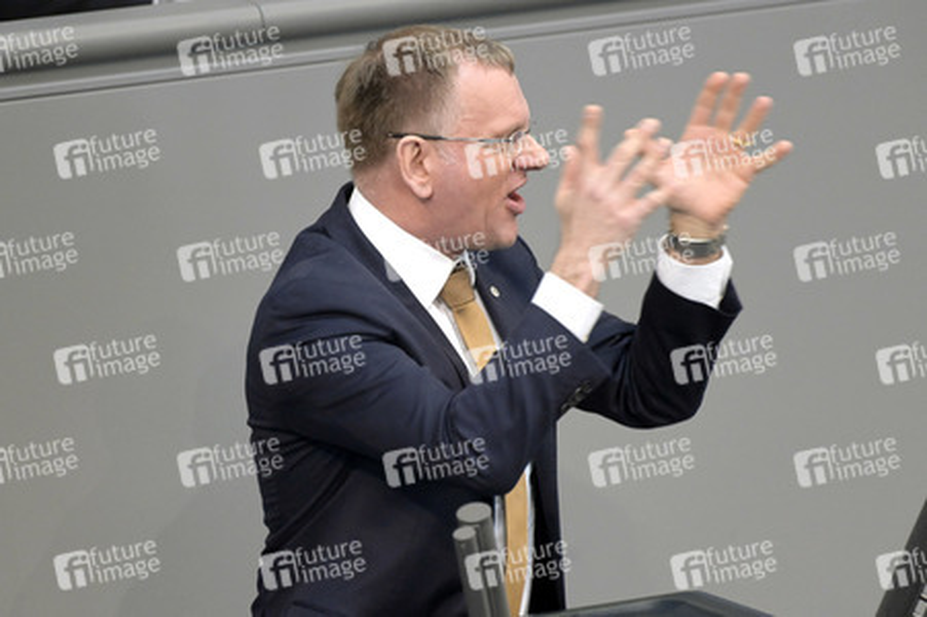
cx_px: 464
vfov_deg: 2.7
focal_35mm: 500
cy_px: 308
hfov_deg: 4.1
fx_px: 12865
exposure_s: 1/320
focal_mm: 500
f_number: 5.6
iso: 8000
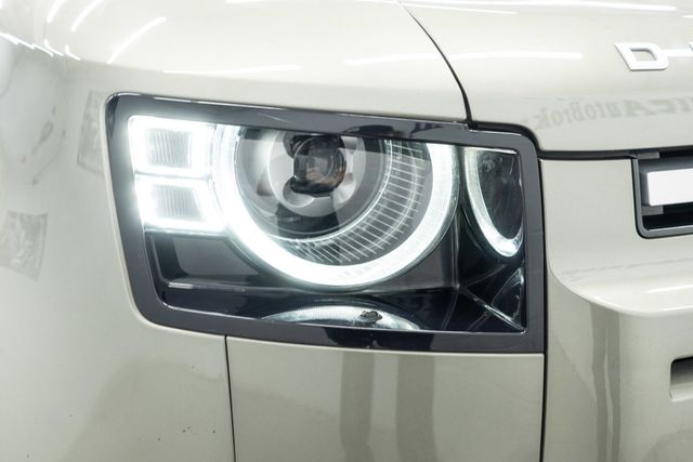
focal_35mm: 42
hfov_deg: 46.4
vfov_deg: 31.9
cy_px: 231
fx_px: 809
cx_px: 346
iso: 640
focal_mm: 28
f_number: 3.2
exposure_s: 1/40
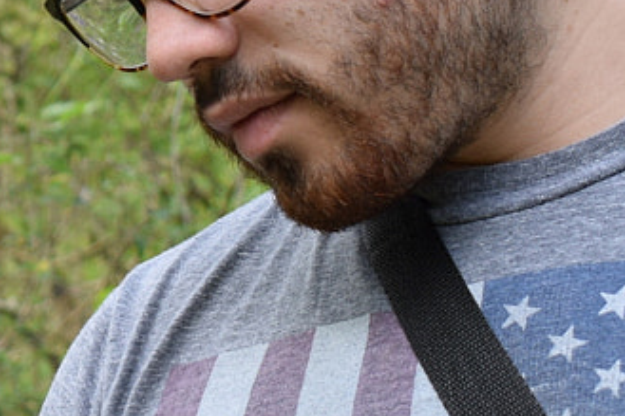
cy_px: 171
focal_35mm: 182
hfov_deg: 11.0
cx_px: -222
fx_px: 3166
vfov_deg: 7.5
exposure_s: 1/125
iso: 100
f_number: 4
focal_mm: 25
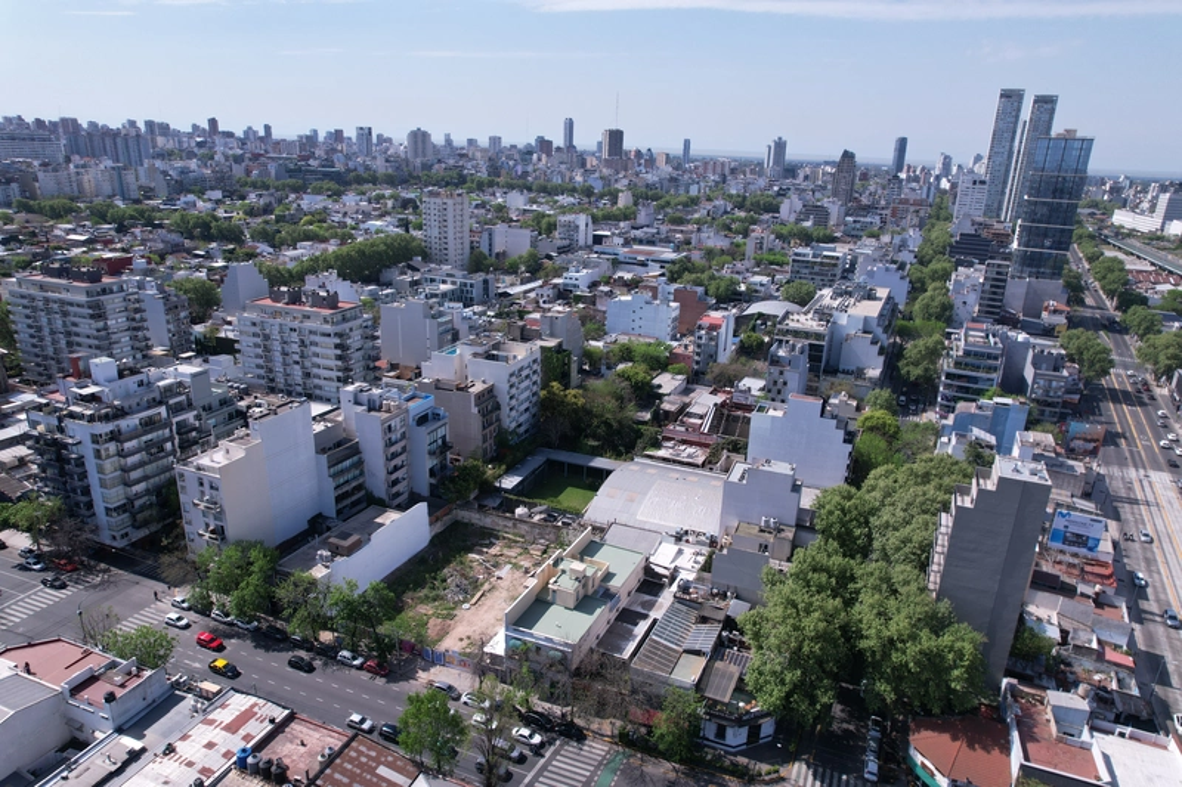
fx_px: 722
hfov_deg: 78.6
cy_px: 394
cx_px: 591
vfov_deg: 57.2
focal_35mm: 22
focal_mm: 8.38
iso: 100
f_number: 2.8
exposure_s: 1/120
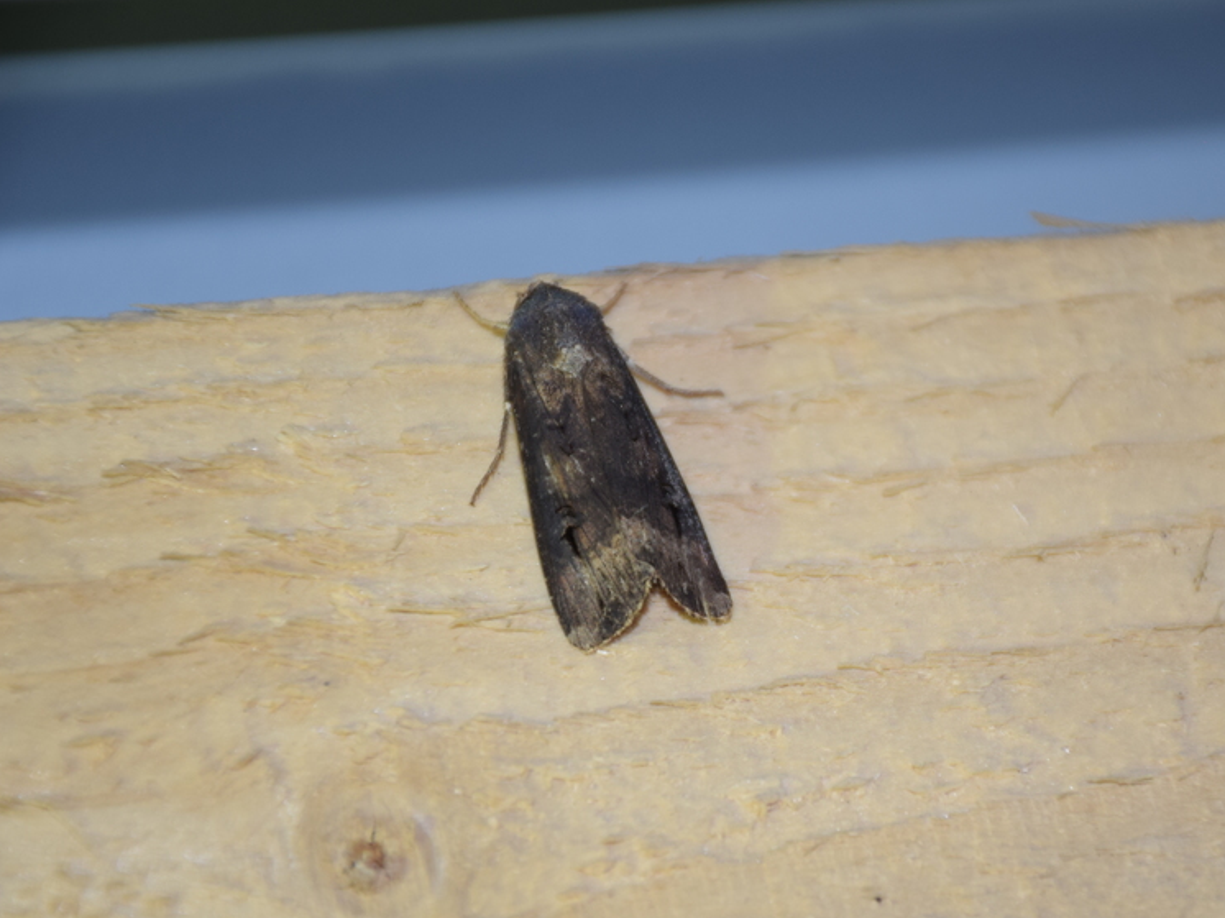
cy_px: 522
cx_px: 777
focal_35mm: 260
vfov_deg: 5.7
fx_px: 9198
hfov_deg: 7.6
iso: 500
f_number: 5.6
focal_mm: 140
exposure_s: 1/60
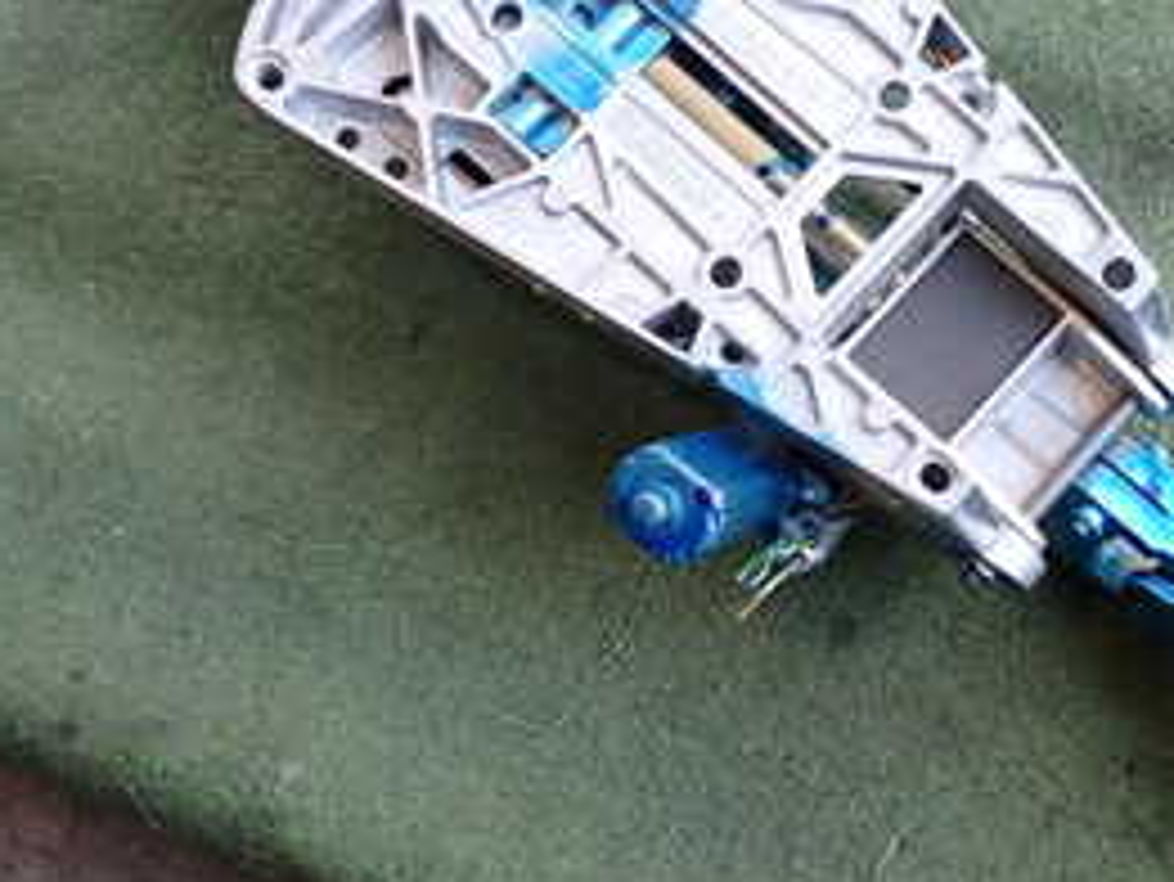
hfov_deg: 27.8
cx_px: 868
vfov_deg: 21.2
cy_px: 292
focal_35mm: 69
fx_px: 2341
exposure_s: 1/125
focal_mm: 5.4
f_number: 2.3
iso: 200
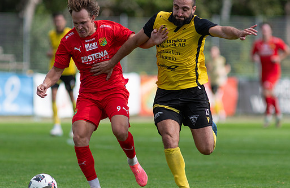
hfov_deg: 3.6
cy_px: 107
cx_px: 145
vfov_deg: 2.4
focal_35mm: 571
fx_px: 4562
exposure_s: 1/2000
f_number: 3.2
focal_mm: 300
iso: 180
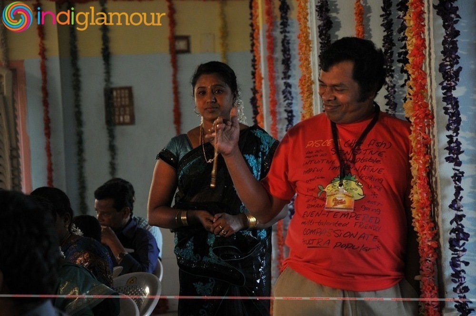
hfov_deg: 13.1
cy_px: 158
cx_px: 238
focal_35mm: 158
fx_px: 2080
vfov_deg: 8.7
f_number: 5.6
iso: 640
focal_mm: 105
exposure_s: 1/60
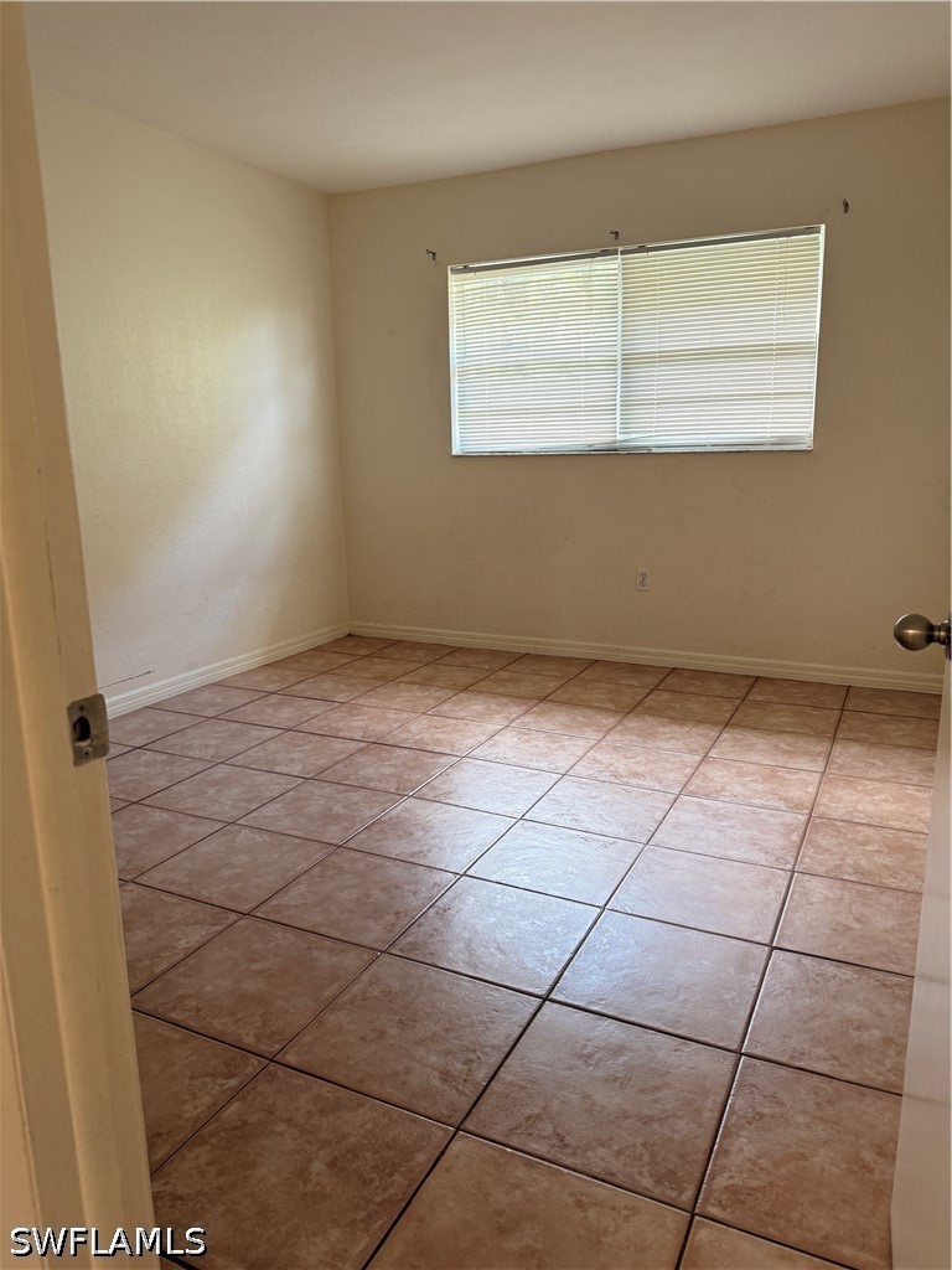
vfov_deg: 71.6
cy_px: 635
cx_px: 476
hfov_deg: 56.8
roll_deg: +1.3
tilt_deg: -11.9
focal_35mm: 24
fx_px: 880
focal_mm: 6.76
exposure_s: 1/60
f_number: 1.78
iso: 160
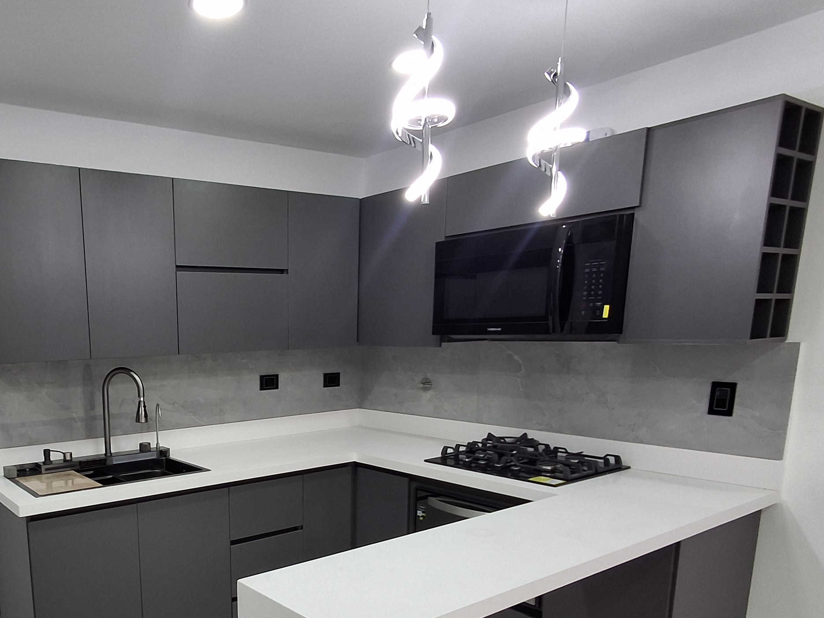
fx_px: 667
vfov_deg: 47.9
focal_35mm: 28
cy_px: 464
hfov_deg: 60.6
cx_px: 225
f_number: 2.2
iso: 50
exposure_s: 1/40
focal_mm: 1.64
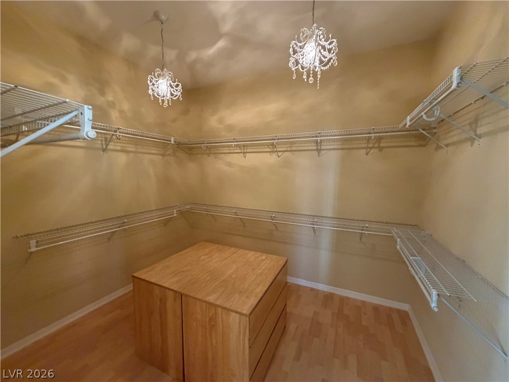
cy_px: 191
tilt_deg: -5.5
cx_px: 254
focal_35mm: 14
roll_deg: -0.1
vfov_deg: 85.7
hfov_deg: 102.1
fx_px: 206
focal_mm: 2.22
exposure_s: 1/60
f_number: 2.2
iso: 640
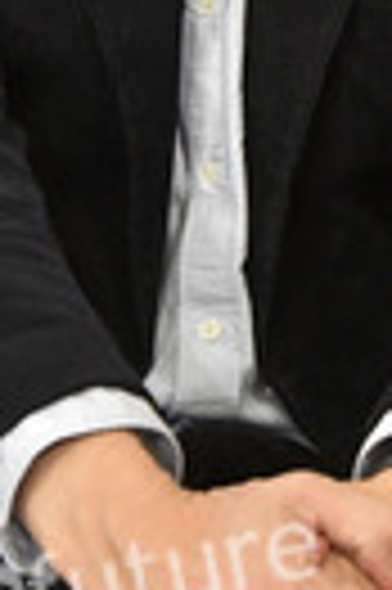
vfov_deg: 13.2
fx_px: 2505
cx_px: 234
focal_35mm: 153
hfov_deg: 8.9
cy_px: -45
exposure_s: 1/200
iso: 2500
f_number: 6.3
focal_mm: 50
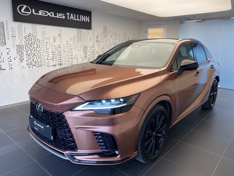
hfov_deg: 67.3
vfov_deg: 53.1
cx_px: 117
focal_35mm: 26
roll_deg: -0.1
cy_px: 88
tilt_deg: -12.8
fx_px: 176
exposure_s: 1/122
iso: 100
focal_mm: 4.25
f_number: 1.8
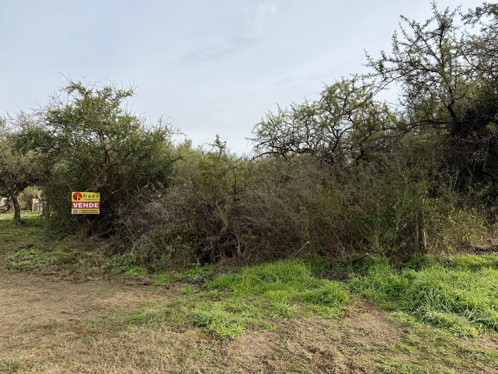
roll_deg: +0.1
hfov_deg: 71.6
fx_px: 345
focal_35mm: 24
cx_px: 249
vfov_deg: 56.8
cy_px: 187
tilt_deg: -0.1
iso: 80
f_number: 1.8
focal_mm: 6.8
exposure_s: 1/3145
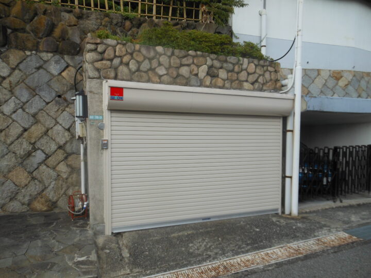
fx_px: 268
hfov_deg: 69.4
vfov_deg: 54.9
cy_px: 139
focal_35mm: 25
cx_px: 186
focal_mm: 4.5
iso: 80
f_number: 3.2
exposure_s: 1/250
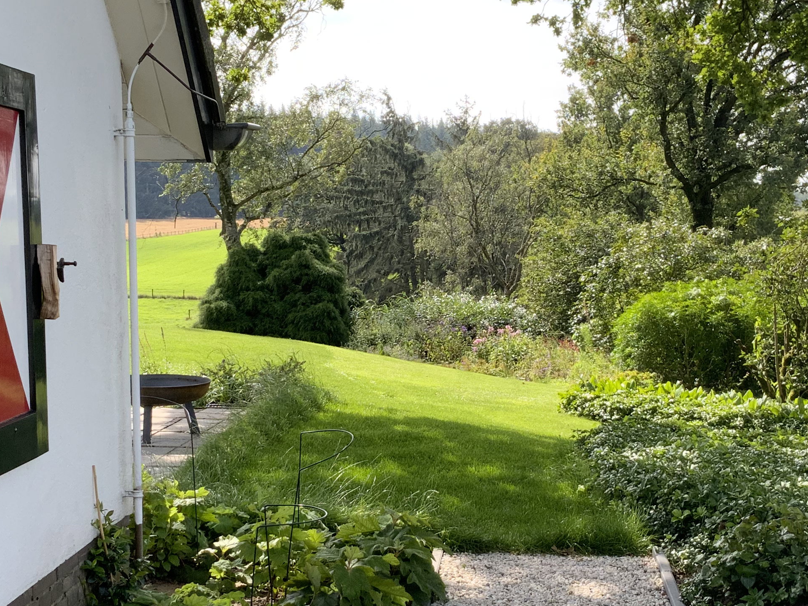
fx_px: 1424
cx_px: 448
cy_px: 373
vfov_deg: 24.0
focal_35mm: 61
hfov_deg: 31.7
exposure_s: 1/486
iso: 16
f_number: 1.8
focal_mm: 3
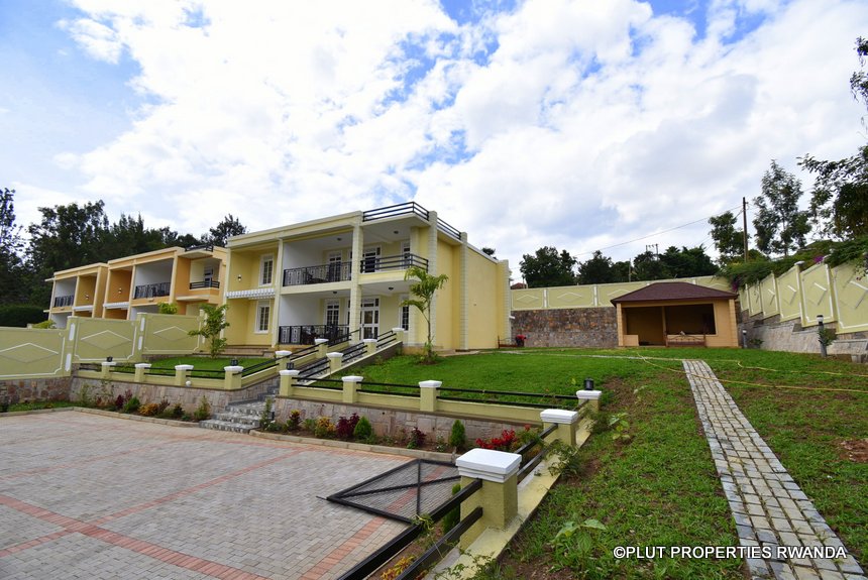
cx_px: 434
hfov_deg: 100.3
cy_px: 290
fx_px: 362
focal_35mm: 15
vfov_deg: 77.4
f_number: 8
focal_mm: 10
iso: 100
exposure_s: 1/250
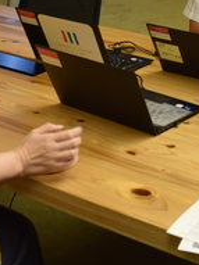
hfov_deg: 17.8
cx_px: 103
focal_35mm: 83
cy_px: 30
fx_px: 637
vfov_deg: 23.0
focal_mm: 18
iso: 400
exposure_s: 1/100
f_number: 5
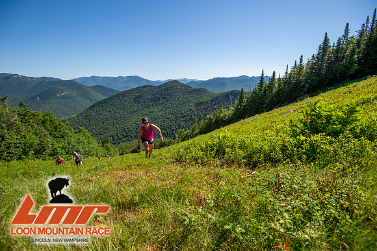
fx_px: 167
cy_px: 126
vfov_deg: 73.7
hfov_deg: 96.8
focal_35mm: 16
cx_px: 188
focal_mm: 16
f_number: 5
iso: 100
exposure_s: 1/640
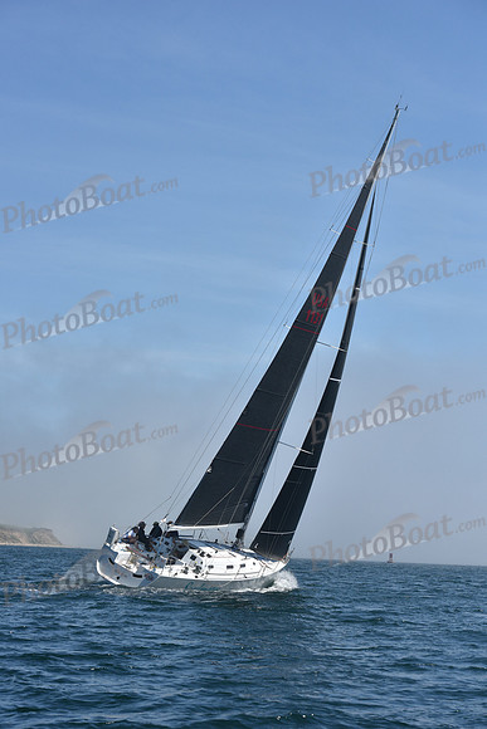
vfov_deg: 28.8
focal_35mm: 70
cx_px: 244
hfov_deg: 19.5
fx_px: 1419
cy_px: 364
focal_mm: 70
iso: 320
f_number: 8
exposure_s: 1/1600
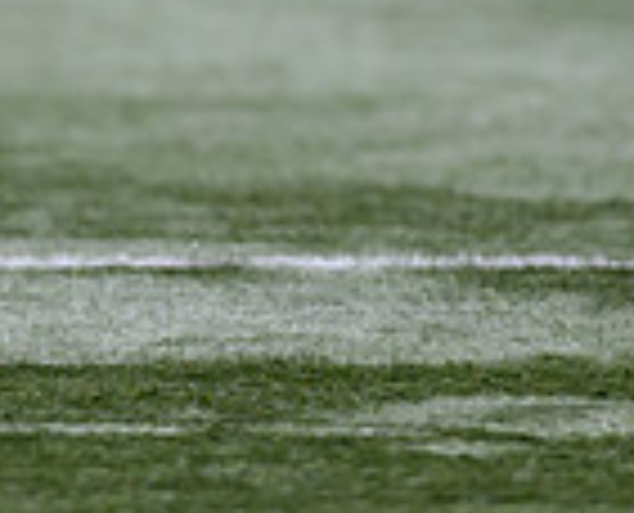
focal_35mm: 1786
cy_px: -454
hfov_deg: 1.1
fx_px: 33652
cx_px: -313
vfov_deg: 0.9
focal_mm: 400
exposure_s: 1/1600
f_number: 3.5
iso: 500
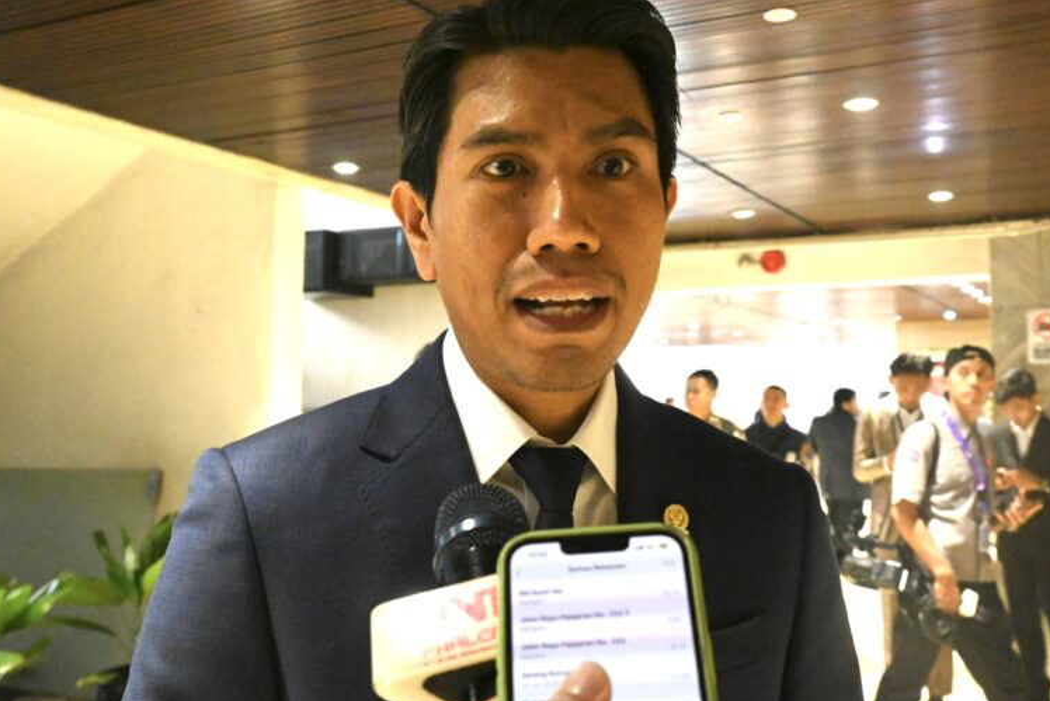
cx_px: 525
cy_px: 347
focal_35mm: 39
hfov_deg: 50.1
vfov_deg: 34.6
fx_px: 1123
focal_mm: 25
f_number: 6.3
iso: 12800
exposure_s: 1/250
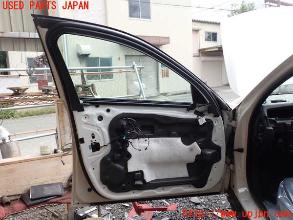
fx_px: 254
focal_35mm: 30
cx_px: 146
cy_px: 110
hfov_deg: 60.0
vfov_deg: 46.8
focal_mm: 5.4
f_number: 3.2
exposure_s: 1/320
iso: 100
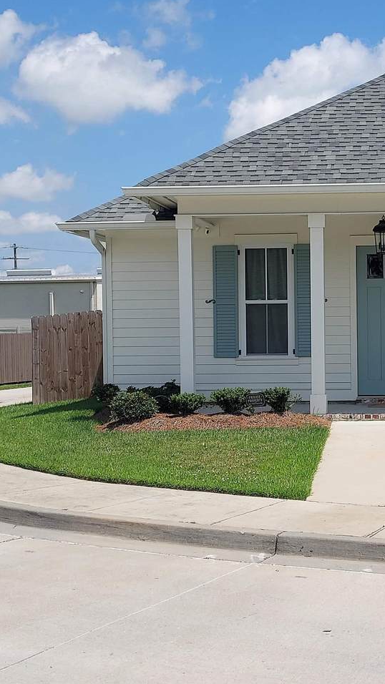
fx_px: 635
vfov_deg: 56.6
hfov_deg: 32.8
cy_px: 341
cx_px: 308
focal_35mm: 35
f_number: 1.8
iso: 40
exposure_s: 1/1792
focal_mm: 4.6
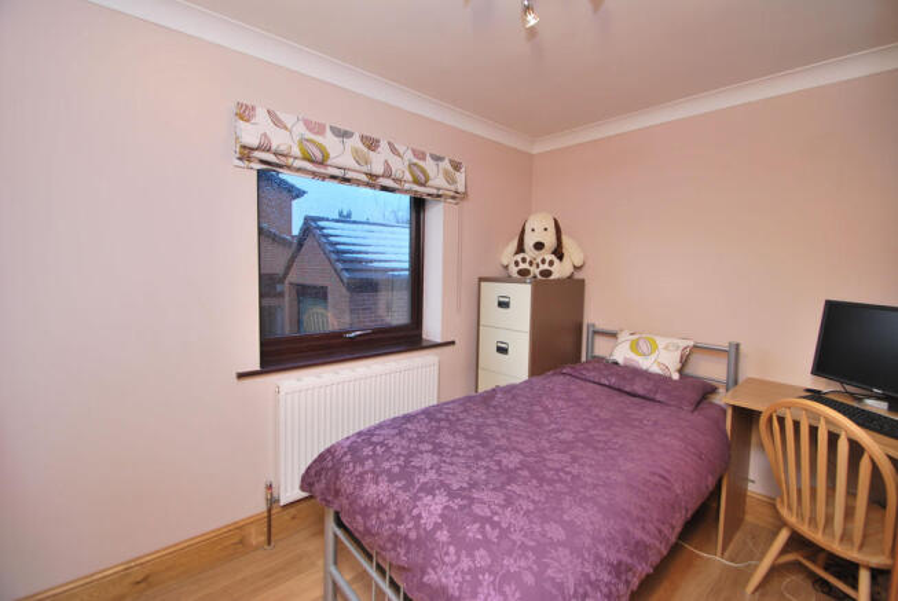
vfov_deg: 77.5
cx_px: 449
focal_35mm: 15
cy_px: 300
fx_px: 375
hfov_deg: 100.3
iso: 200
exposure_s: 1/60
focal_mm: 10
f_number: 4
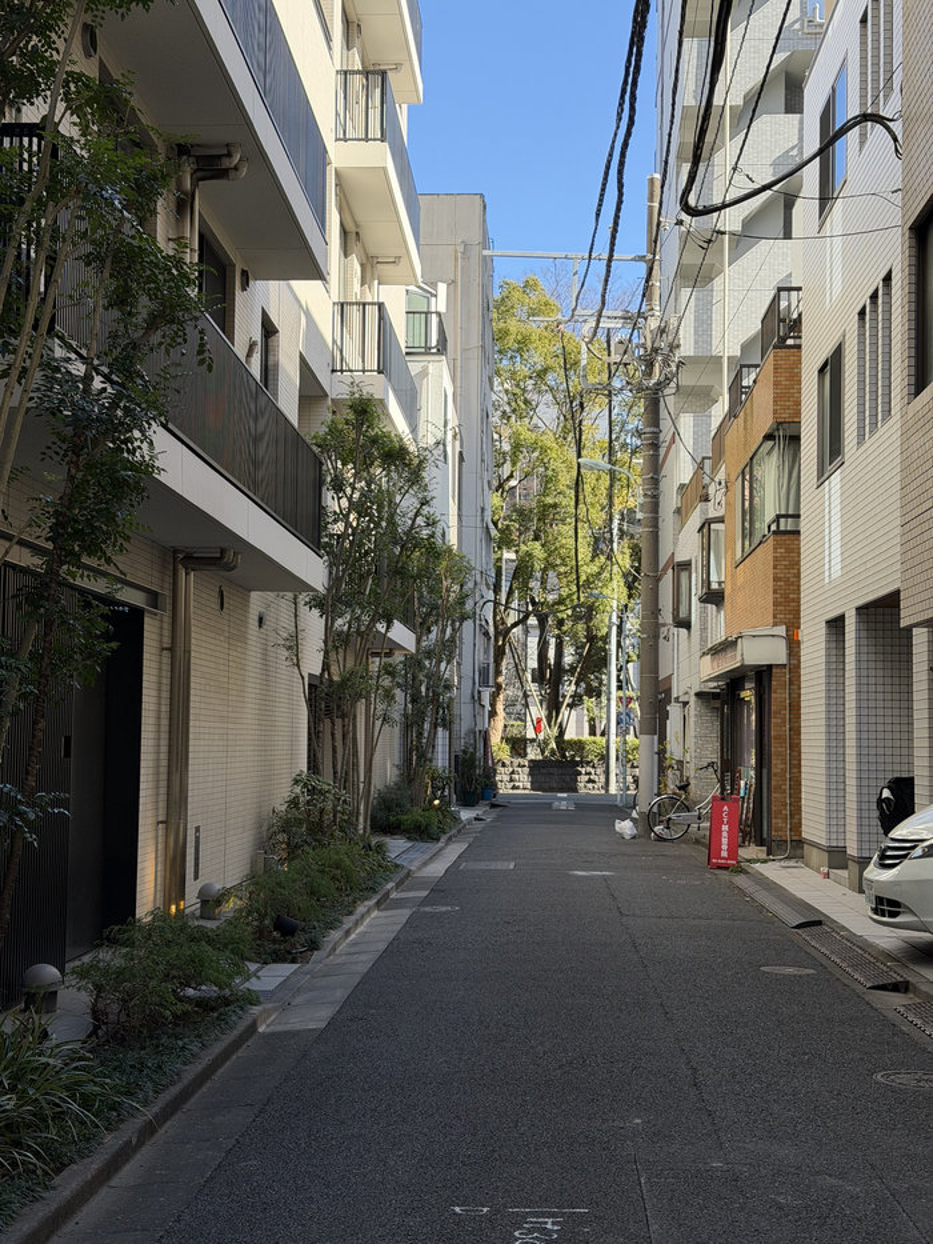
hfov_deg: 30.3
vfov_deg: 39.7
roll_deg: -0.8
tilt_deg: +3.9
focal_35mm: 48
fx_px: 1725
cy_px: 622
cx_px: 466
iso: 100
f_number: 1.78
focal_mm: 6.76
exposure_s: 1/1285
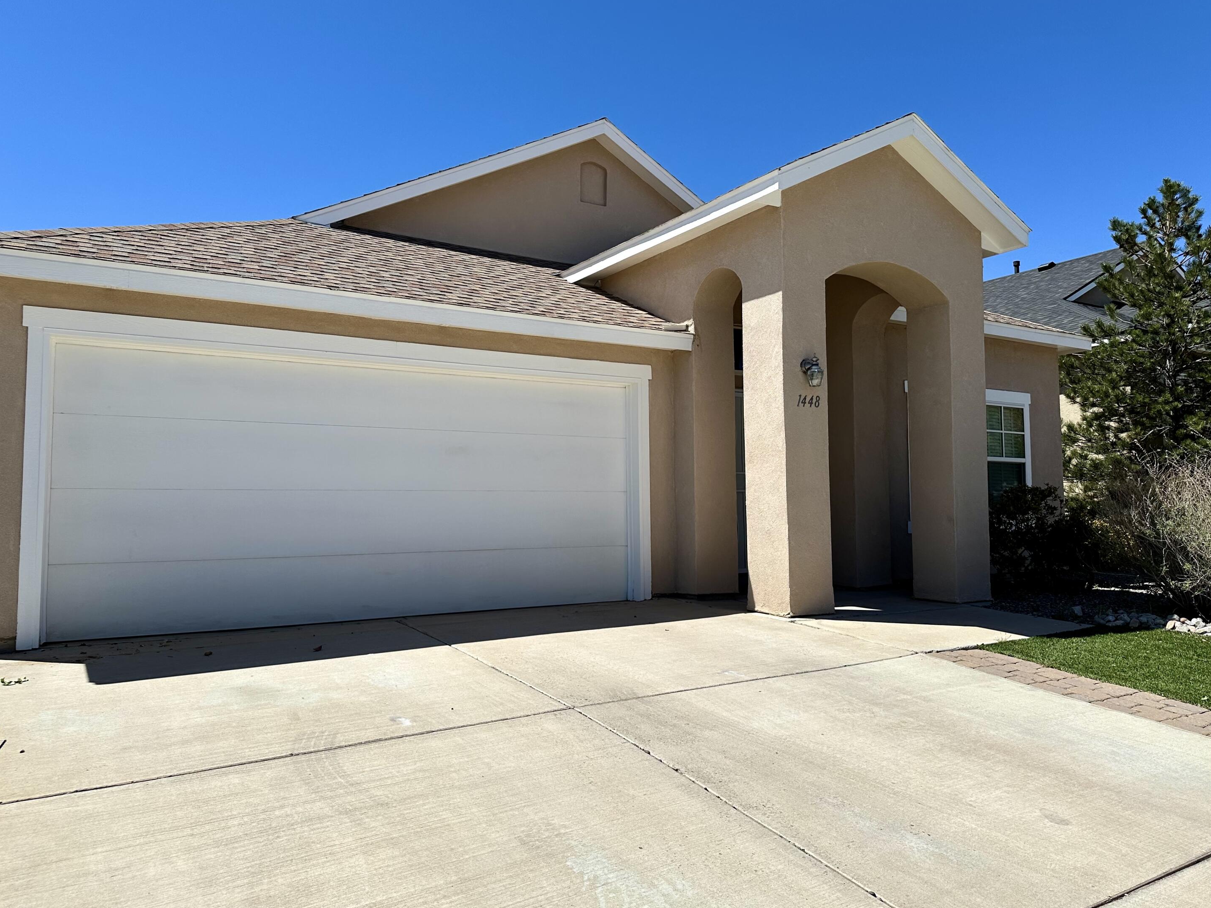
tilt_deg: +4.4
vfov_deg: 54.9
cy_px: 443
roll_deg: +0.1
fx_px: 875
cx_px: 588
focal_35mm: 25
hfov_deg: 69.4
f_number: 1.78
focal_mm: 6.86
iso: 80
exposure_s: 1/7042
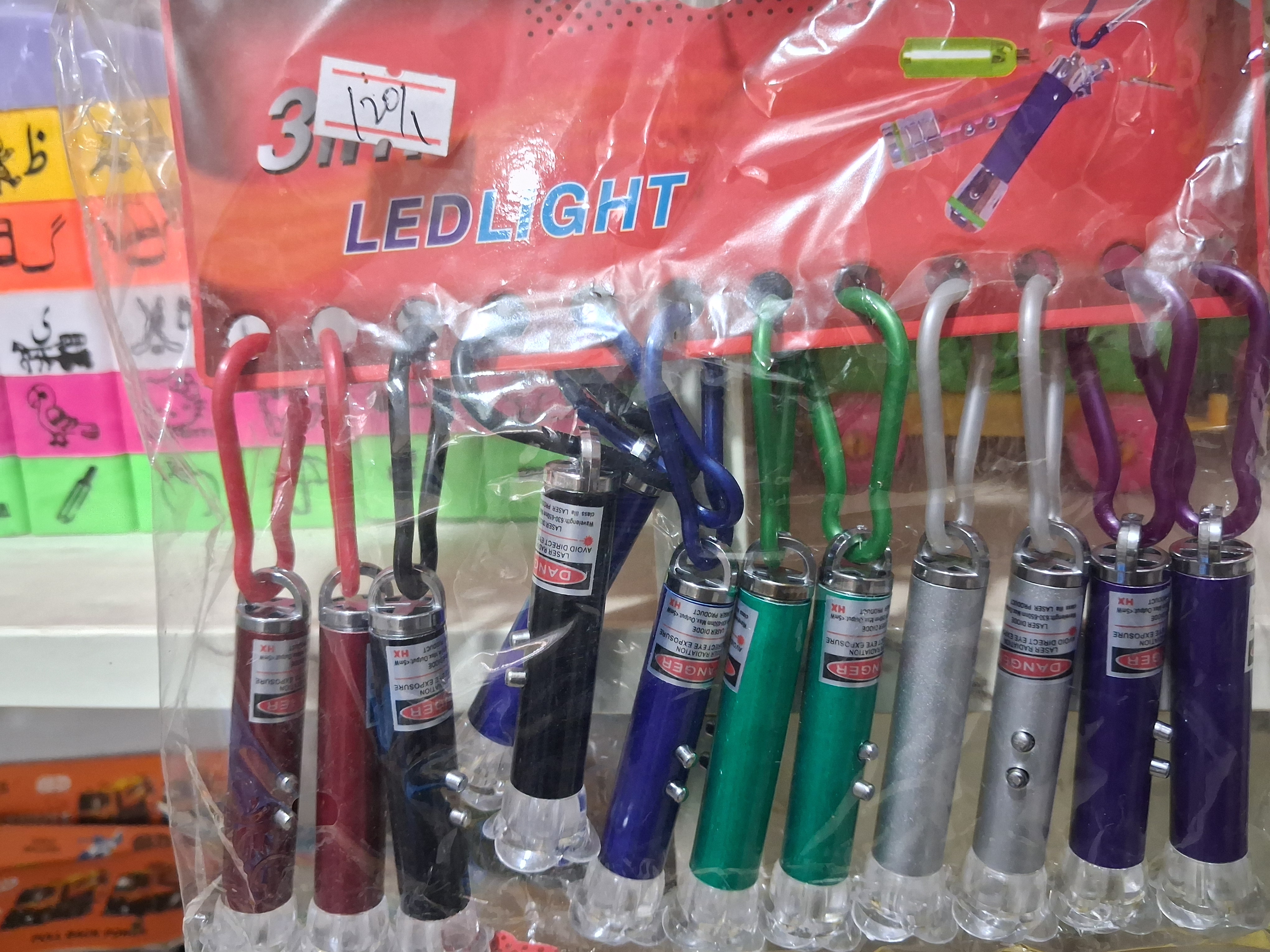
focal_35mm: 27
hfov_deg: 65.3
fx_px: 991
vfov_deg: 51.4
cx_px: 635
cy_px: 476
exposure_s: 1/50
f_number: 1.8
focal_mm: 4
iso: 500
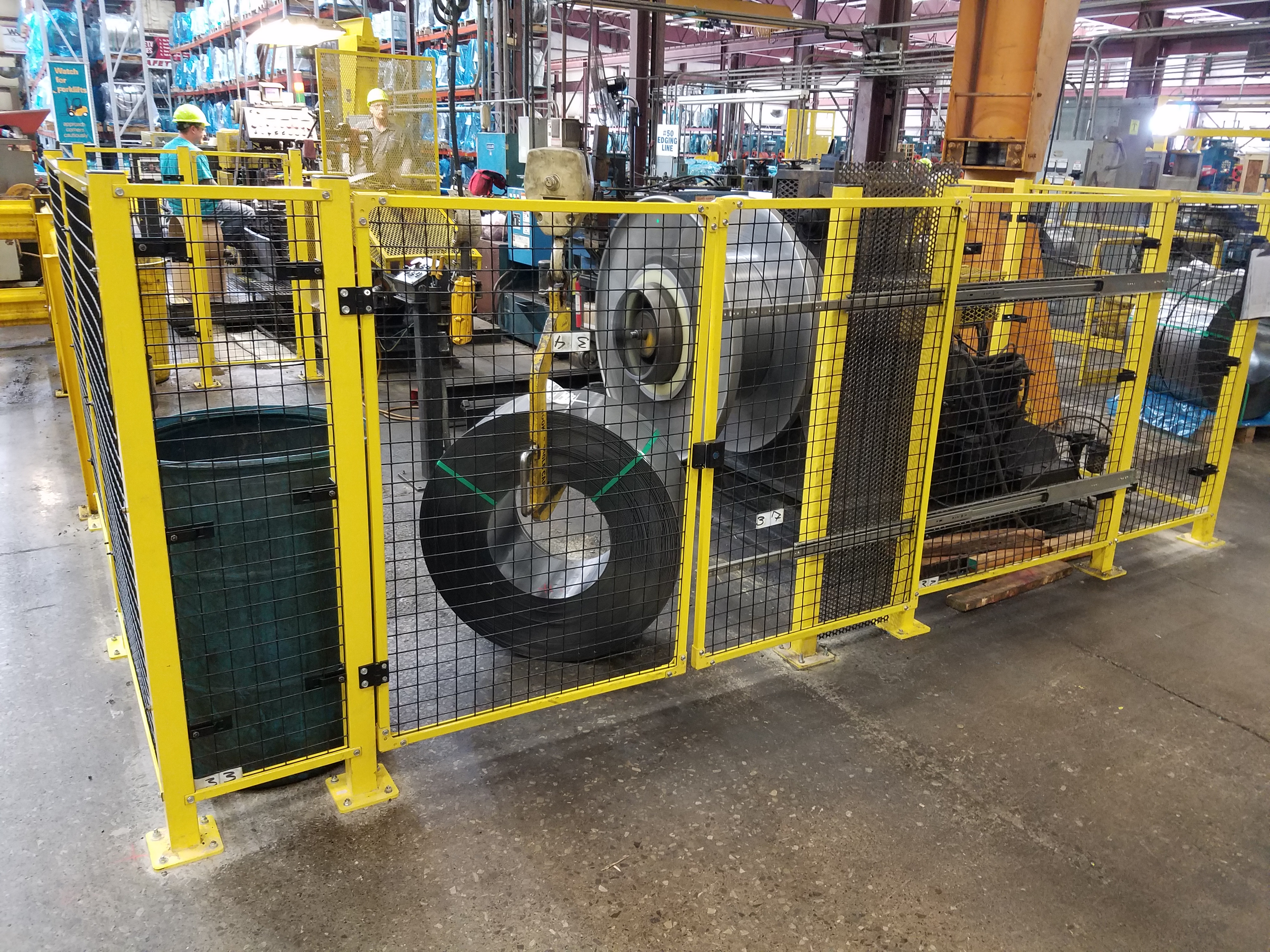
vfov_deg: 53.1
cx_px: 635
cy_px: 476
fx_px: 954
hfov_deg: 67.3
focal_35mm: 26
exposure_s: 1/11
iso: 200
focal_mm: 4.2
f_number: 1.7
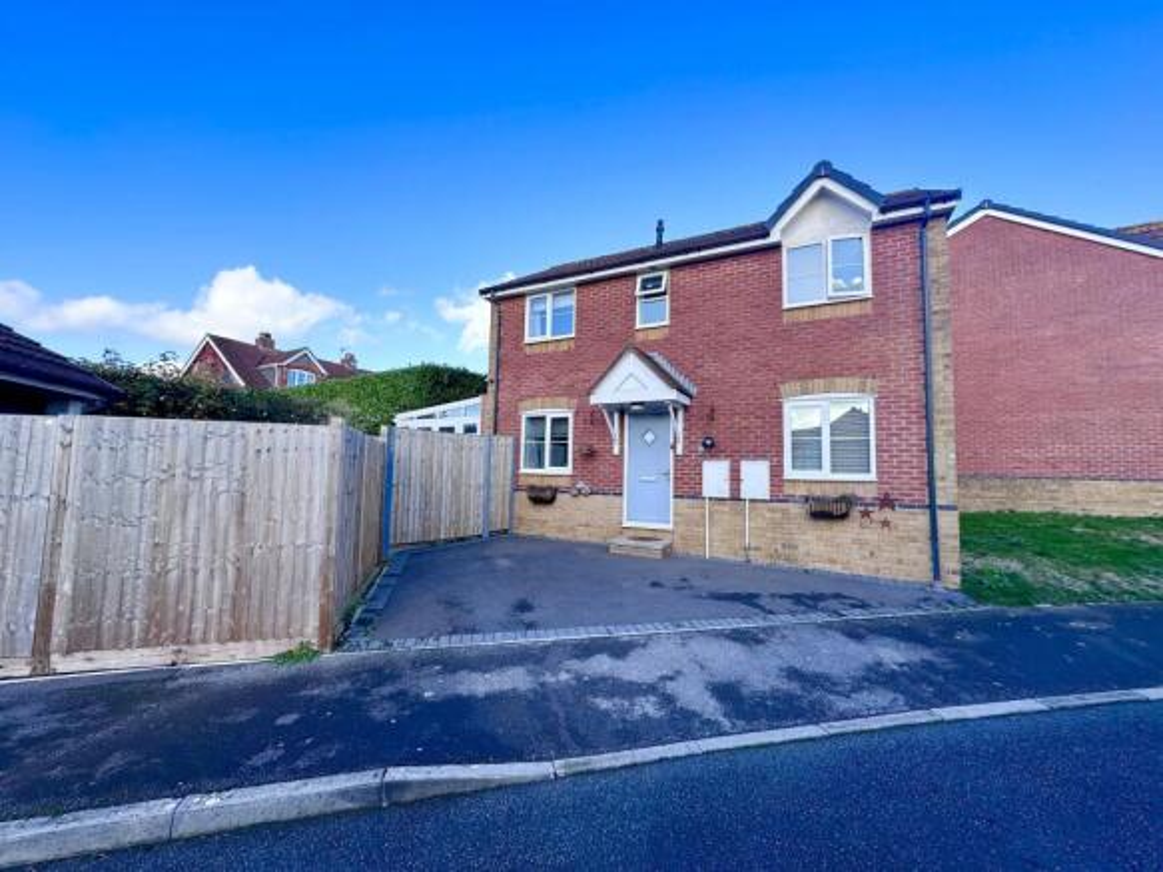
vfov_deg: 85.7
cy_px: 436
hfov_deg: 102.1
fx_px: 470
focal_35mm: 14
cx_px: 582
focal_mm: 2.22
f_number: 2.2
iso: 40
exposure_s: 1/545
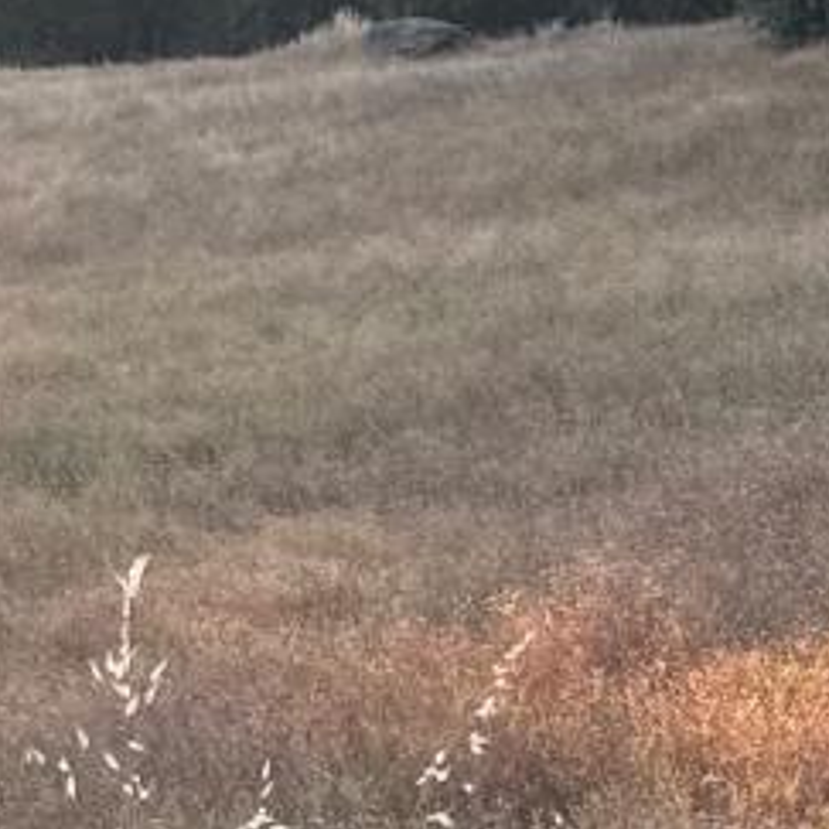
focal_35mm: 131
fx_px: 3549
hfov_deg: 13.3
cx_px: 191
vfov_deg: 13.3
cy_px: 626
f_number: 1.78
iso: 80
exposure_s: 1/499
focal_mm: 6.76
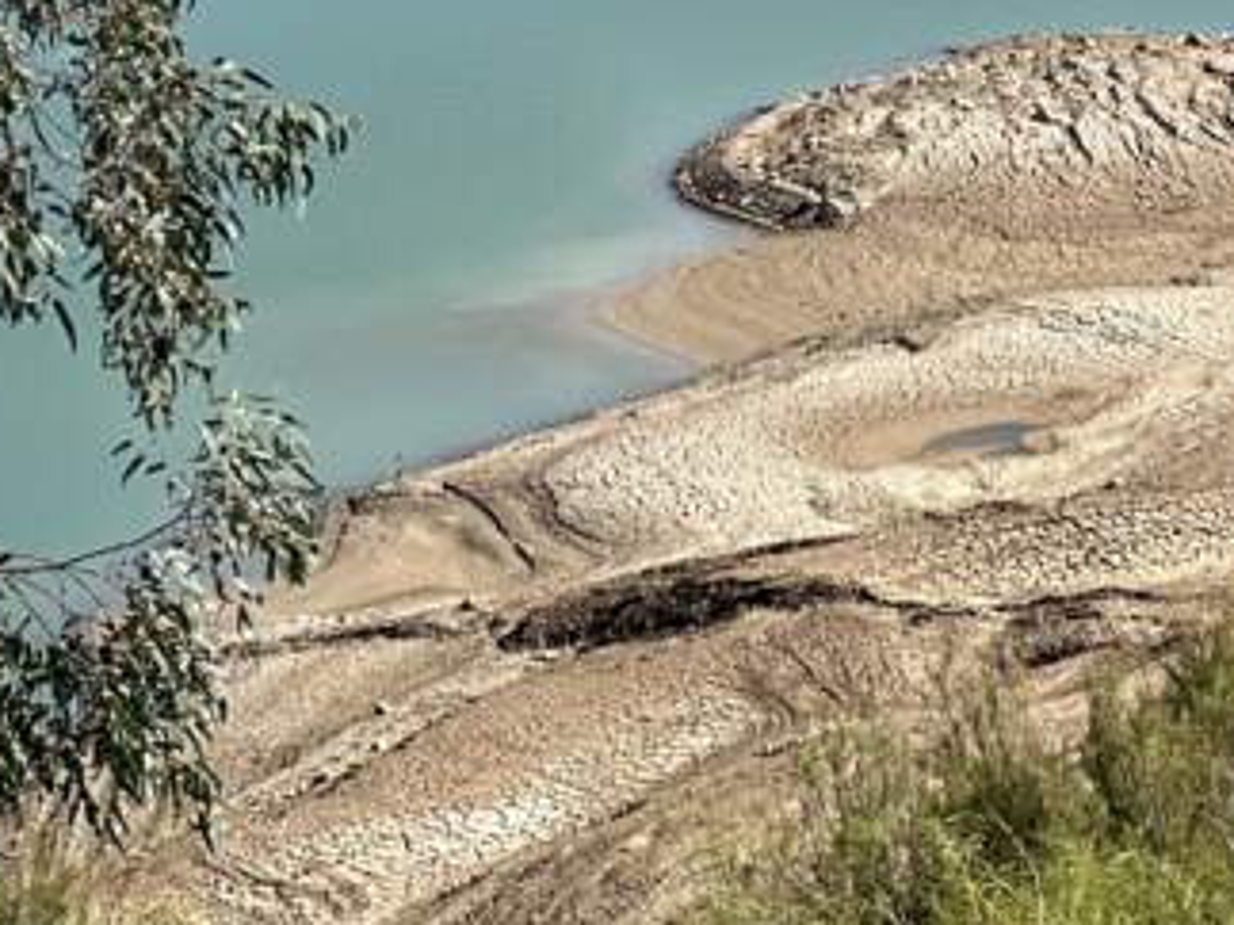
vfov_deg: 6.0
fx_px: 8695
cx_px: 921
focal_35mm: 244
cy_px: -344
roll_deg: -2.3
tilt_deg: -8.2
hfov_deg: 8.1
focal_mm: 9
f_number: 2.8
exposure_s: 1/595
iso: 32
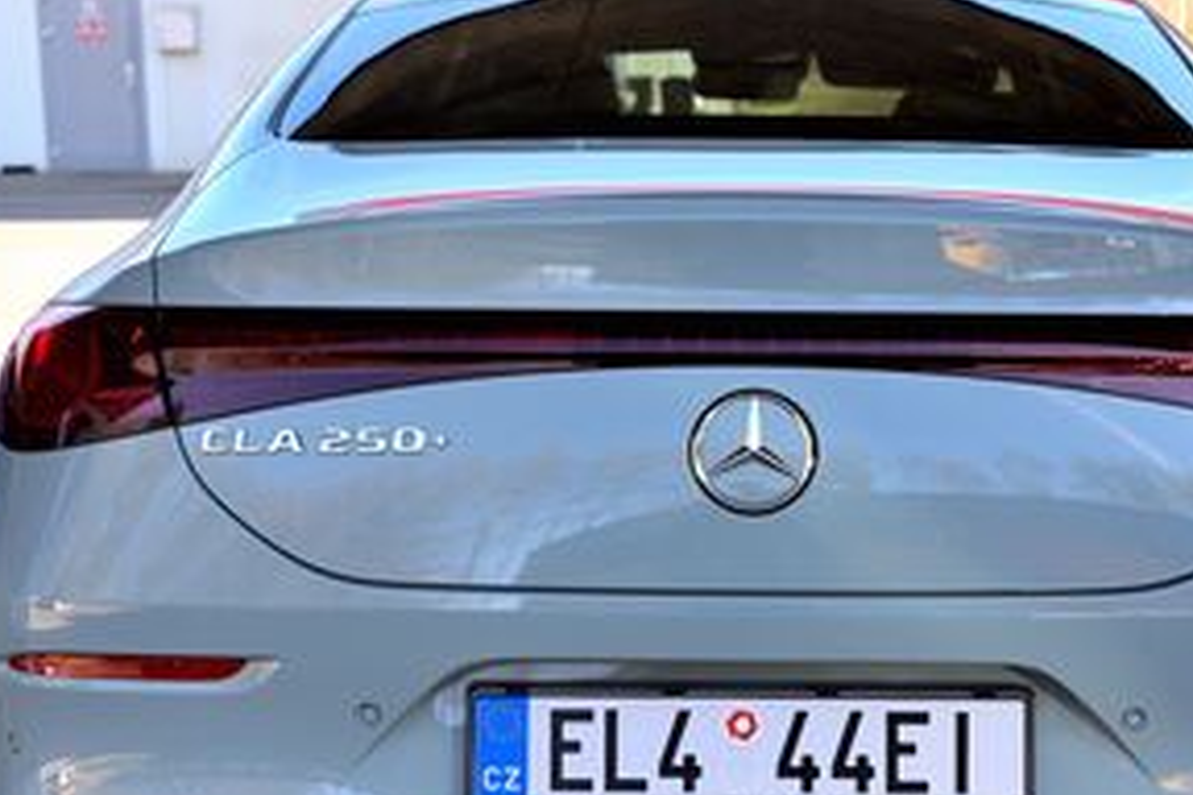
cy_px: 573
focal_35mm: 65
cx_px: 752
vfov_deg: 20.8
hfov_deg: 30.8
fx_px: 2156
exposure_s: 1/200
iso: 100
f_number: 4
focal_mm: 30.5
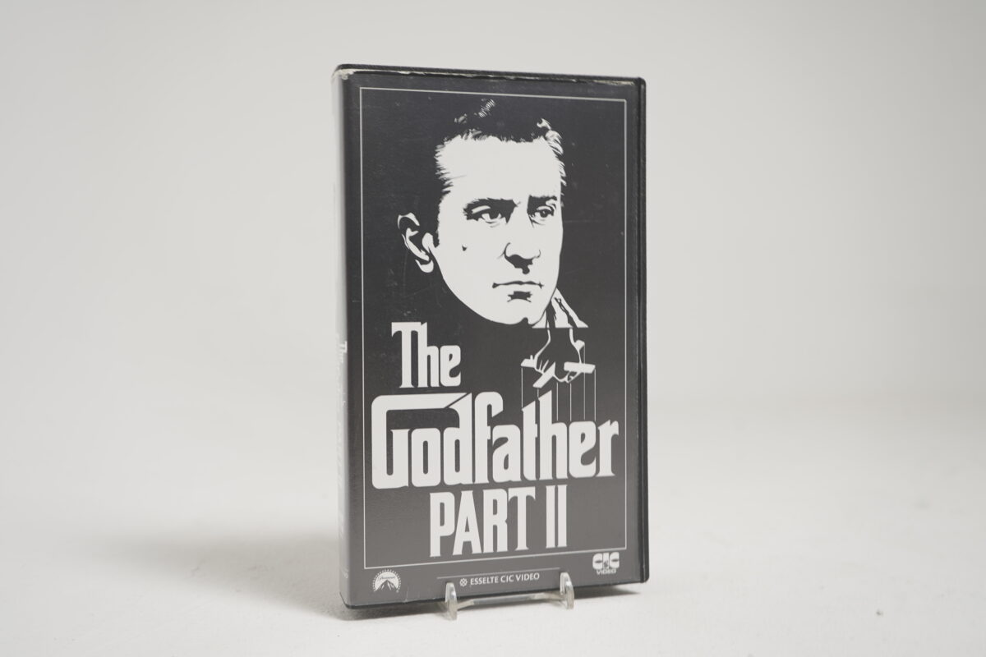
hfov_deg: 53.1
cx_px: 493
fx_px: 986
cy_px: 328
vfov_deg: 36.9
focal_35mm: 36
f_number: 5.6
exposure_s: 1/5
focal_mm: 36
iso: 100
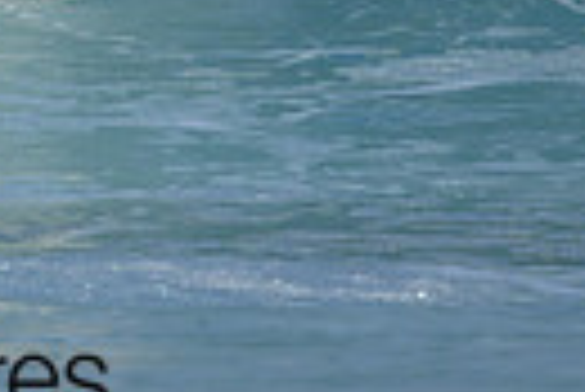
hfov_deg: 0.6
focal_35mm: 3574
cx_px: -238
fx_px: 58142
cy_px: -372
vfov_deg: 0.4
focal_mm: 800
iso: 250
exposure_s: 1/2500
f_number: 6.3
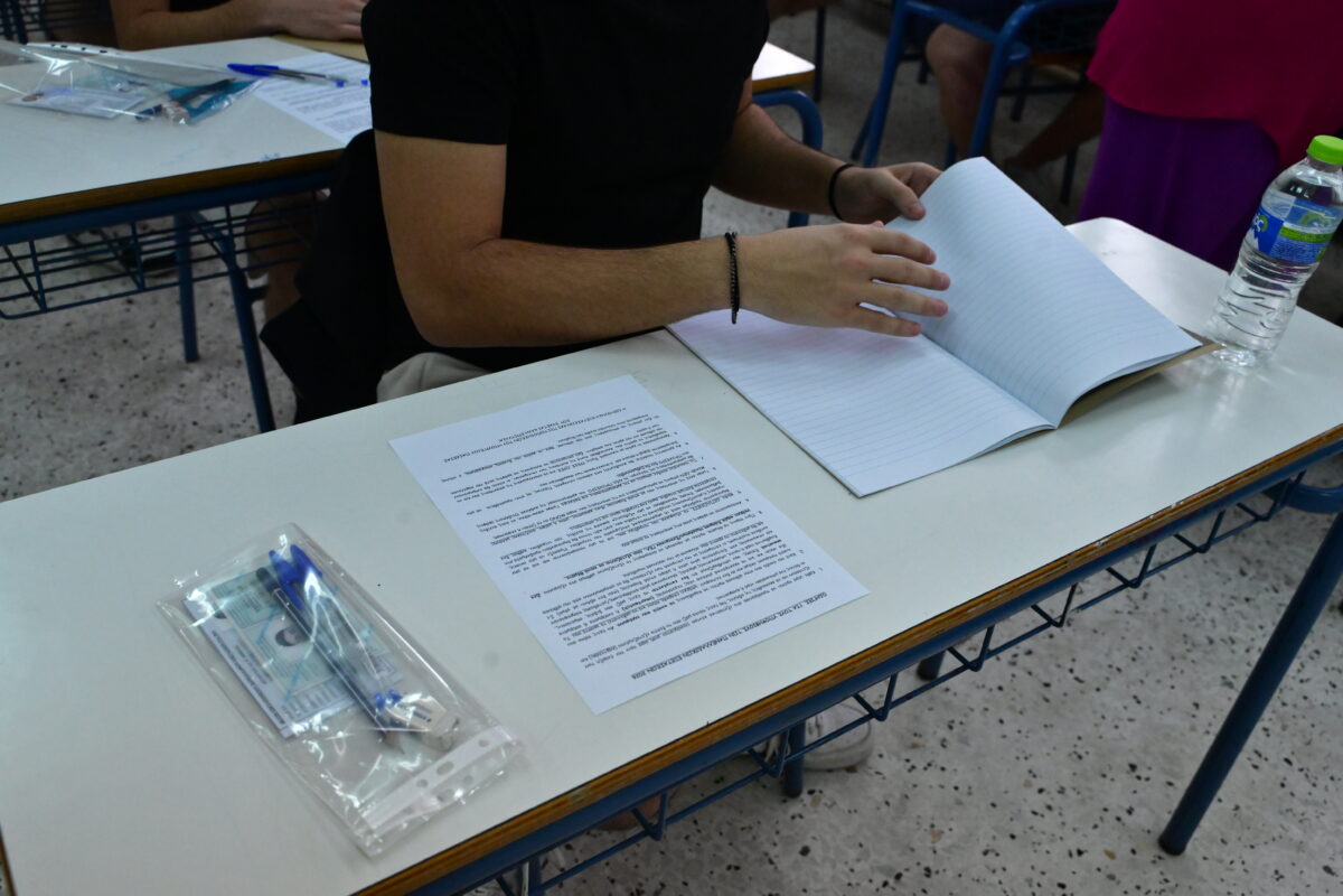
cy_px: 448
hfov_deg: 59.5
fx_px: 1175
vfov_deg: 41.7
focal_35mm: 32
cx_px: 672
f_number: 6.3
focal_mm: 31.5
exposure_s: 1/1250
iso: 8000
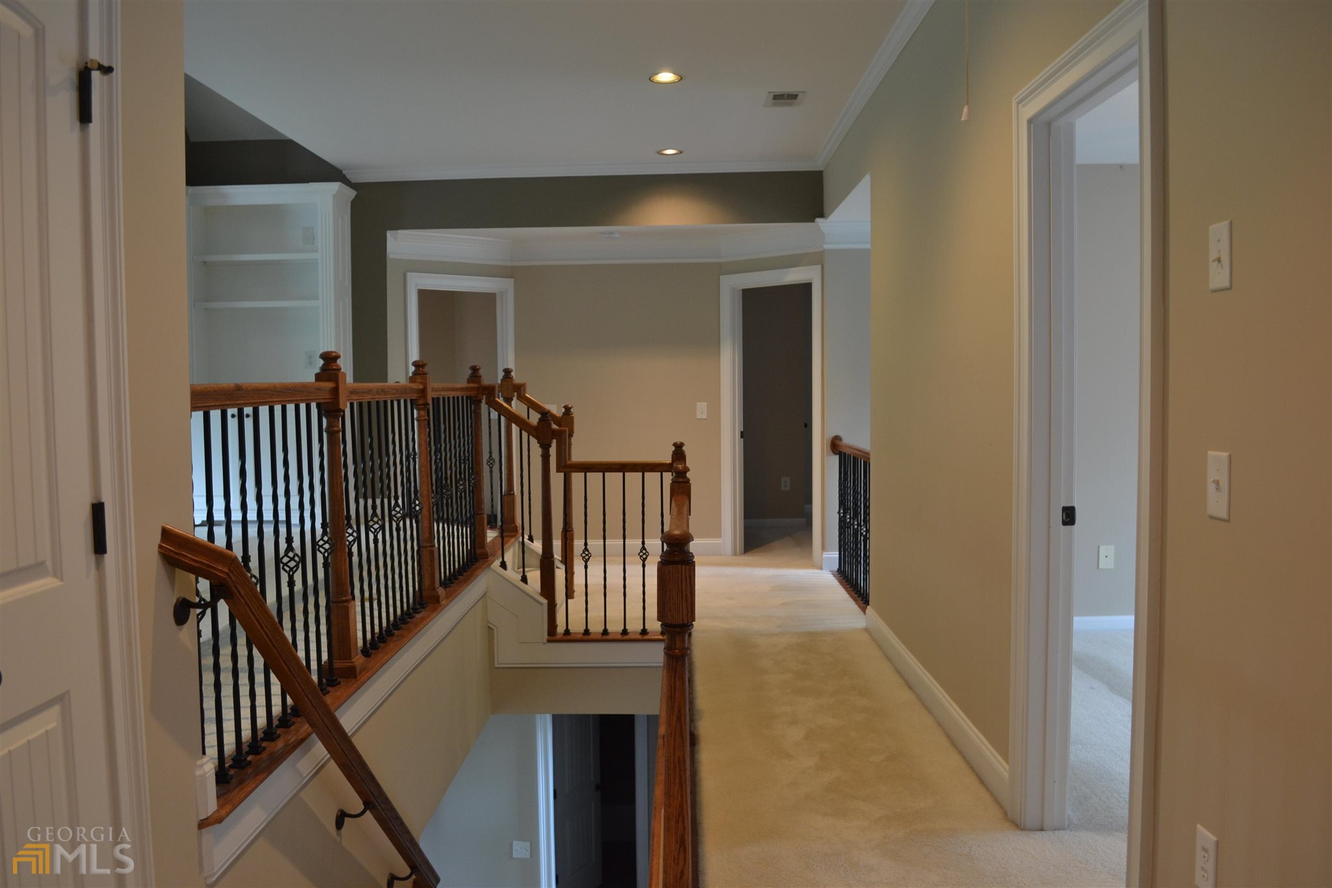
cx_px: 666
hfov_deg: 67.4
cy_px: 444
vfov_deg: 47.9
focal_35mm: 27
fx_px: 999
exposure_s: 1/13
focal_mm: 18
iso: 400
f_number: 5.6
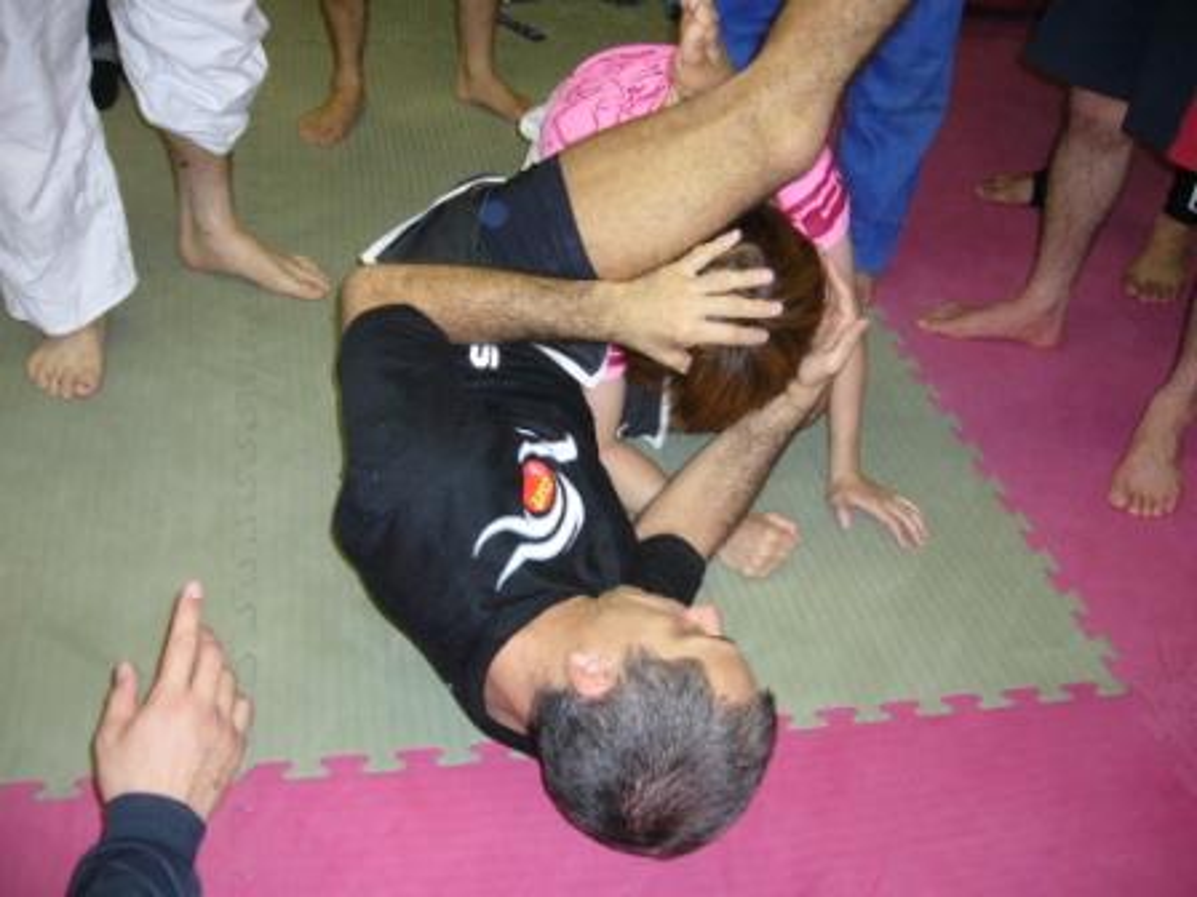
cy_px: 448
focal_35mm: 35
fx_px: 1210
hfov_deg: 52.6
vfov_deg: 40.7
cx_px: 598
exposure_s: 1/60
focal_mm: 5.8
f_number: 2.8
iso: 160
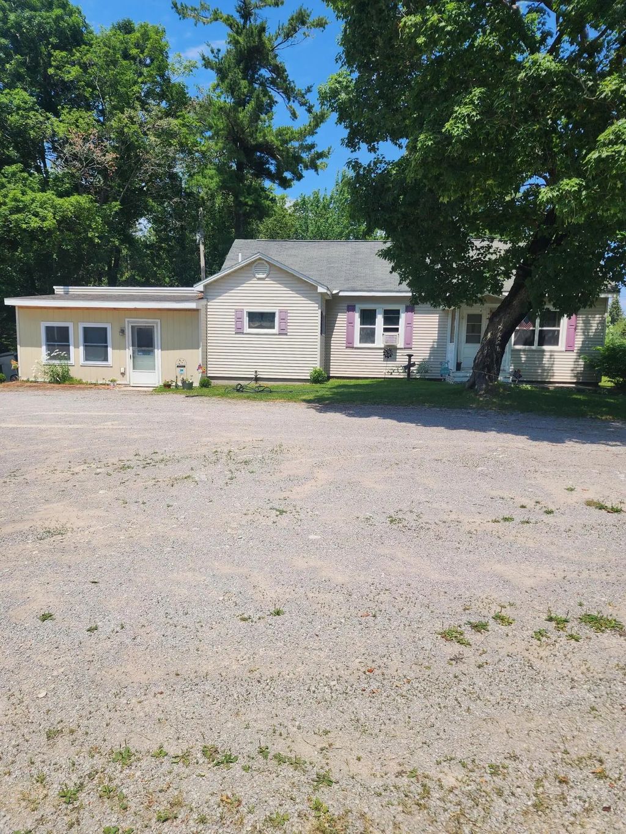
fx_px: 554
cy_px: 417
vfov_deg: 73.9
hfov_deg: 58.9
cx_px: 313
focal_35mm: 23
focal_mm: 6.4
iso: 12
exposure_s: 1/1242
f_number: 1.8
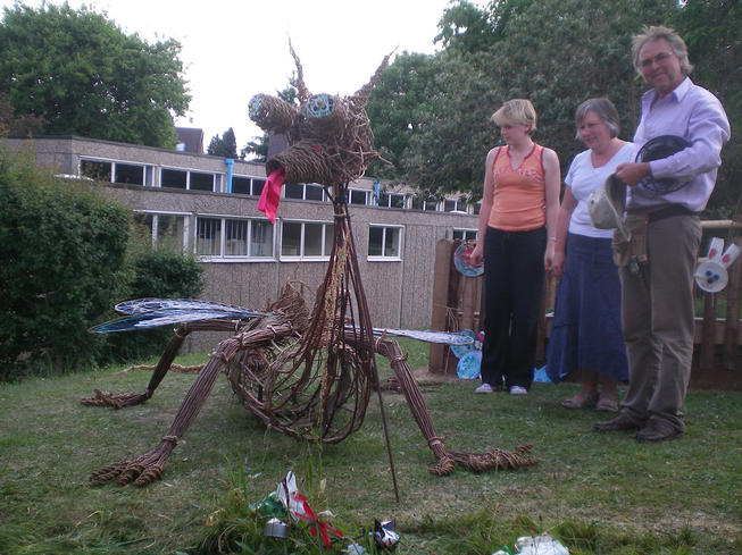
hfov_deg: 38.2
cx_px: 371
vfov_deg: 29.1
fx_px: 1071
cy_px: 278
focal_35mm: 50
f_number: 3.7
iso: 64
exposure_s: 1/200
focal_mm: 8.4
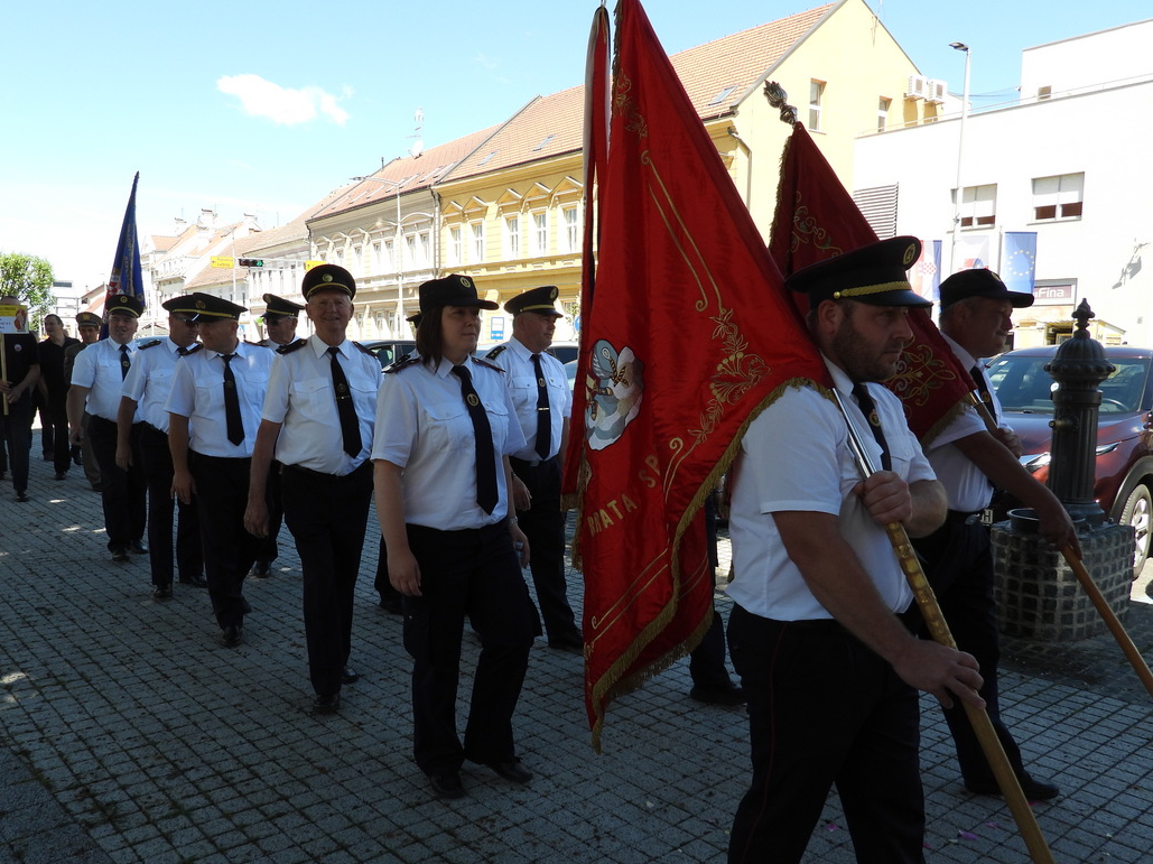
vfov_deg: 49.7
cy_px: 471
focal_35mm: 28
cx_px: 508
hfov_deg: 63.3
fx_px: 932
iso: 100
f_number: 2.8
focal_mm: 4.3
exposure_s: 1/500
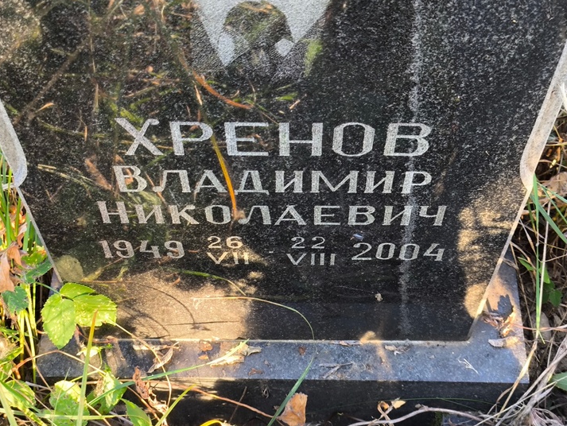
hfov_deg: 34.3
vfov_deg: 26.1
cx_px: 286
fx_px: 918
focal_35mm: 56
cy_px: 221
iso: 125
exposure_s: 1/60
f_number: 1.7
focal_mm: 4.71
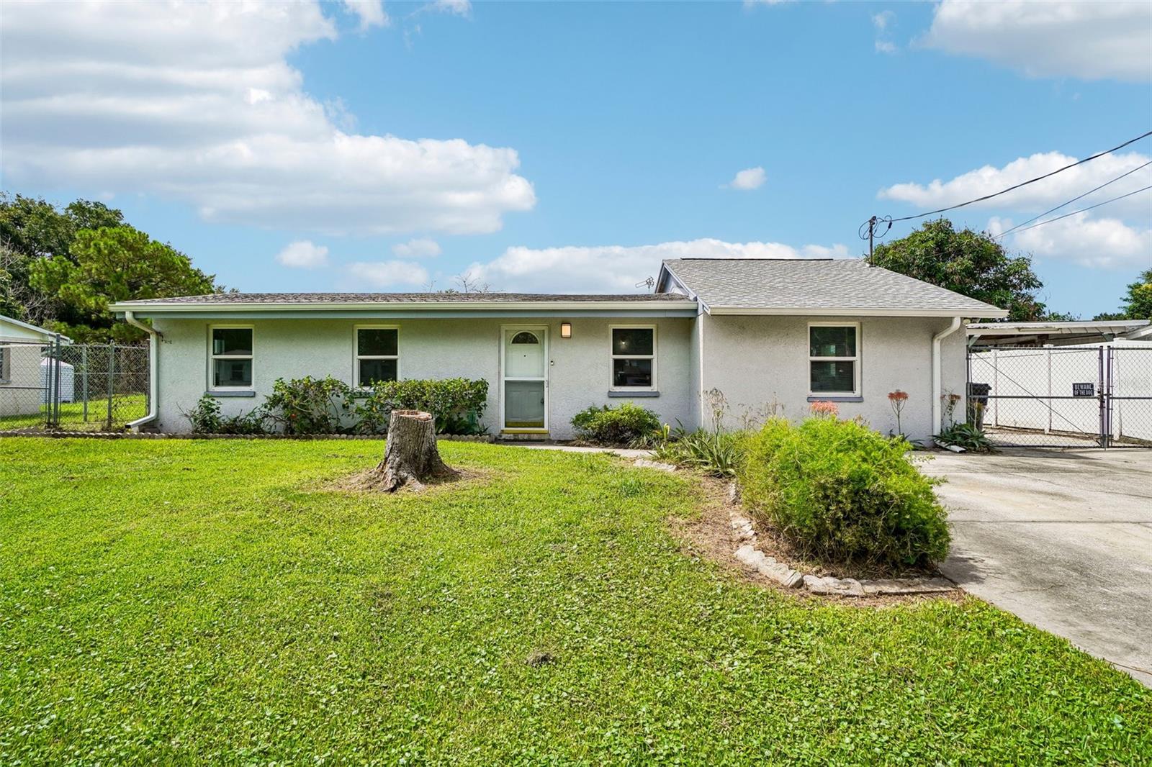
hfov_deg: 85.4
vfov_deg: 63.2
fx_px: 624
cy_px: 384
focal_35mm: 20
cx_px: 576
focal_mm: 13
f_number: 8
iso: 100
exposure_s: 1/250
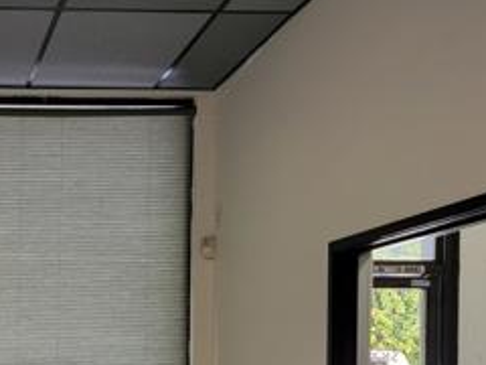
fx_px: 899
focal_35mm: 64
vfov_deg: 22.0
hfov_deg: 27.0
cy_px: 373
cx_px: -85
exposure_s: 1/120
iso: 100
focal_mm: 6.7
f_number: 1.8
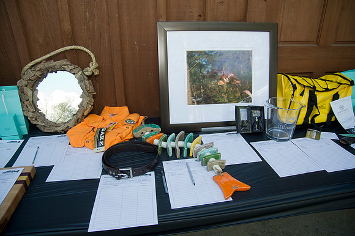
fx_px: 237
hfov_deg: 73.8
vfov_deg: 53.1
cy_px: 118
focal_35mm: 24
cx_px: 178
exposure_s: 1/125
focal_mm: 24
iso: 320
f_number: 5
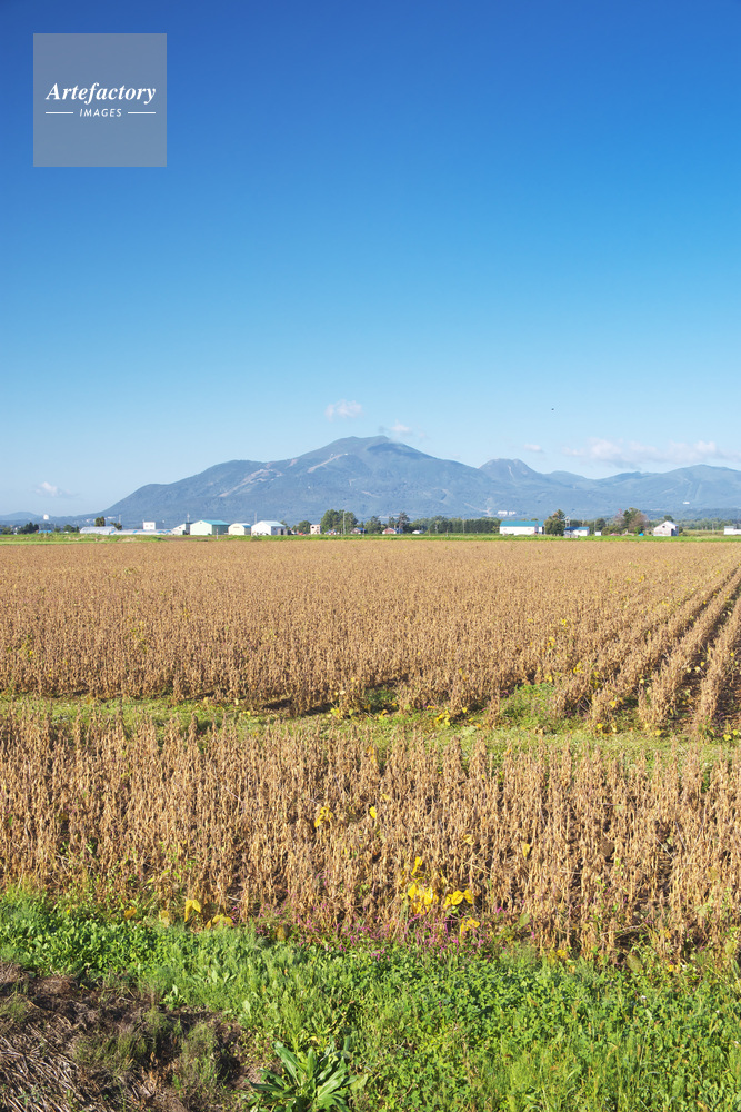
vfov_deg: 53.1
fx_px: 1111
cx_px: 370
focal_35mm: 36
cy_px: 556
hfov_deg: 36.9
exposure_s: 1/160
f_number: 10
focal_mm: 24
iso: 320
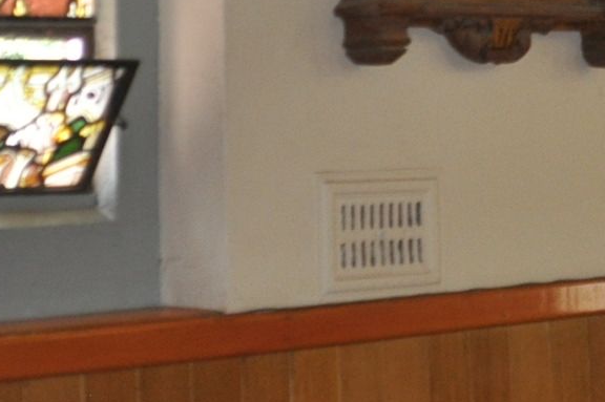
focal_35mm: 134
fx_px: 2250
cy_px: -291
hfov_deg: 14.3
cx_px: 916
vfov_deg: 9.8
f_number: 2.8
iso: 800
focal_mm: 24
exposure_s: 1/80
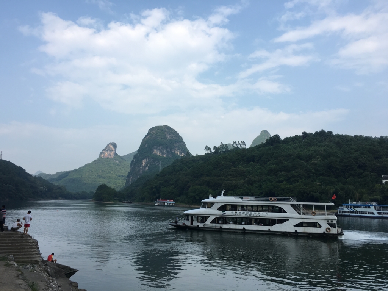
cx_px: 194
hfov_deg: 61.7
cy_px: 146
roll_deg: -1.9
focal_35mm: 29
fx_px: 325
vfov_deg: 48.2
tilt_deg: +9.3
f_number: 2.2
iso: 25
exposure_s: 1/1083
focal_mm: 4.15
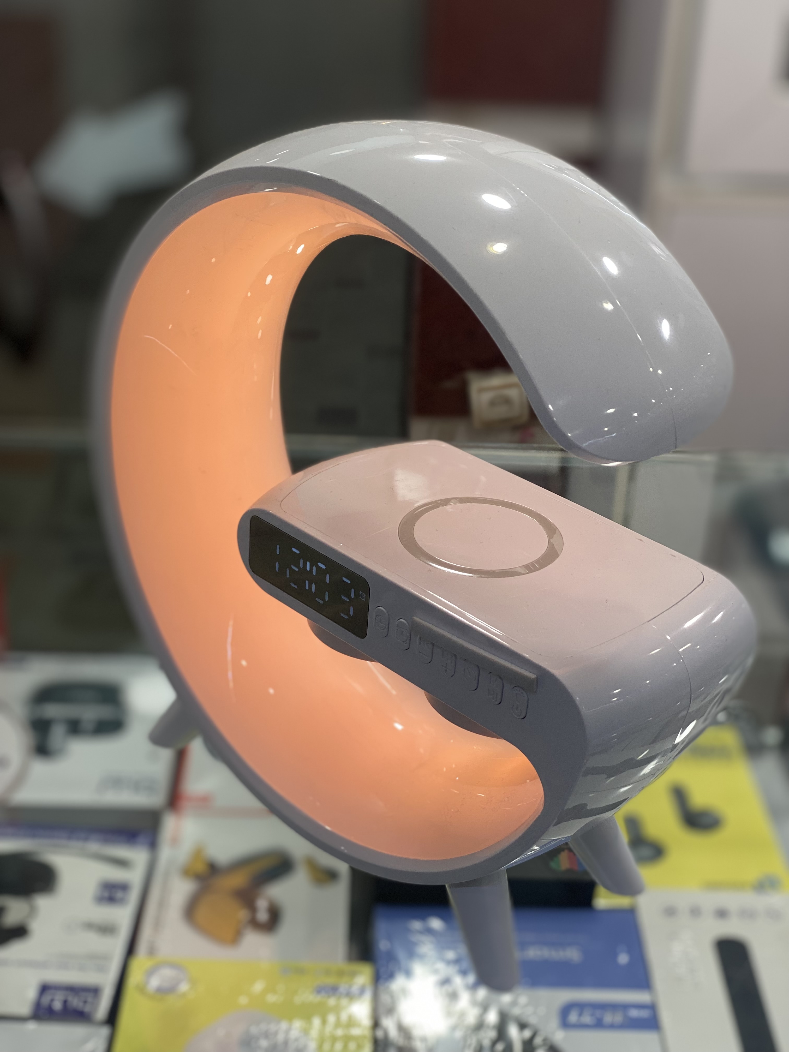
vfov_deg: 36.8
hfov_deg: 28.0
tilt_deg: -25.8
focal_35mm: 52
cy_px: 526
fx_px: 1580
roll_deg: -2.1
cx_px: 394
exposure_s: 1/100
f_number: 2
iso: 50
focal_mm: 6
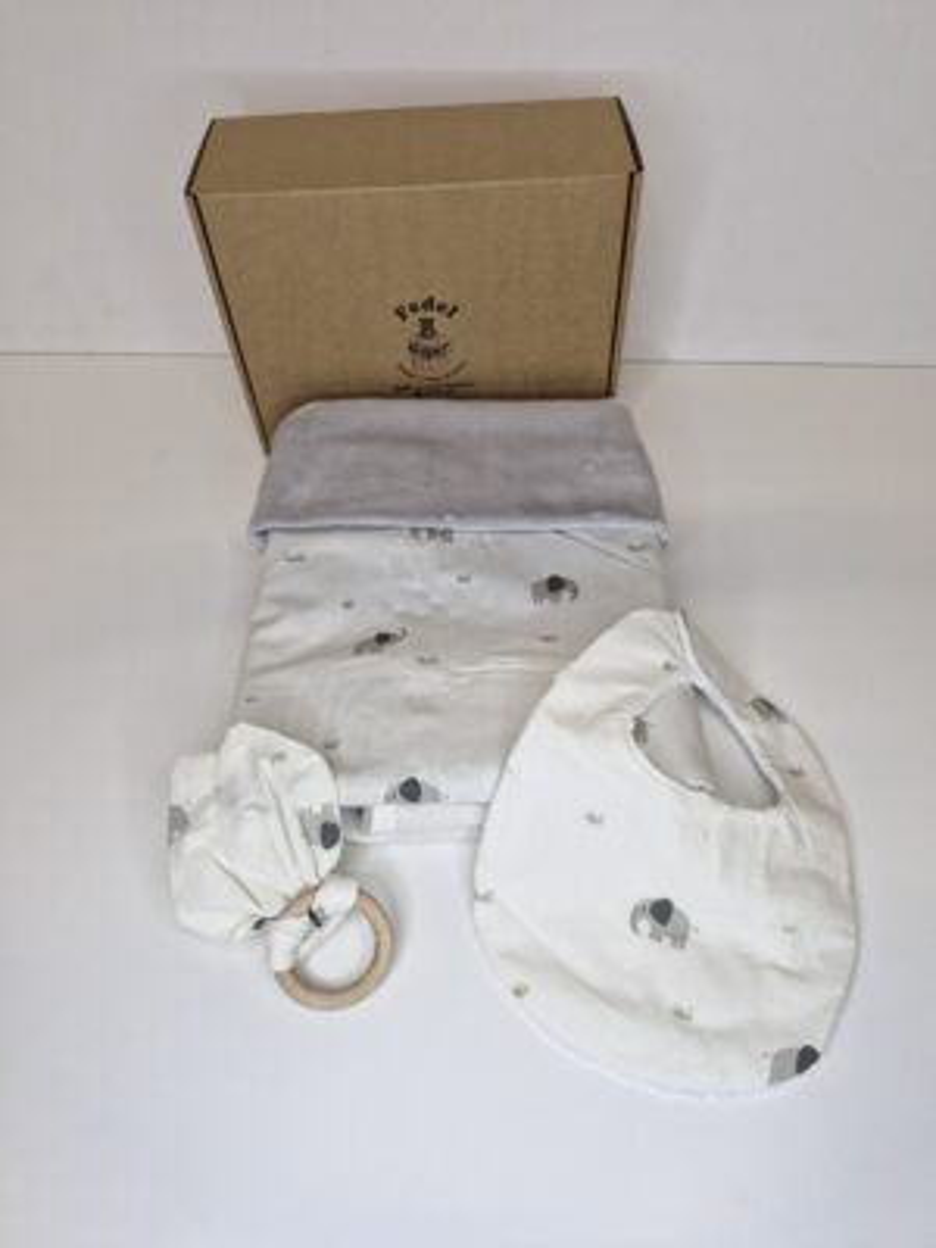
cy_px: 624
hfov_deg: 58.9
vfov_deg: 73.9
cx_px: 468
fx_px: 829
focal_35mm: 23
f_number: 1.8
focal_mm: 5.54
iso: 50
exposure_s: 1/326
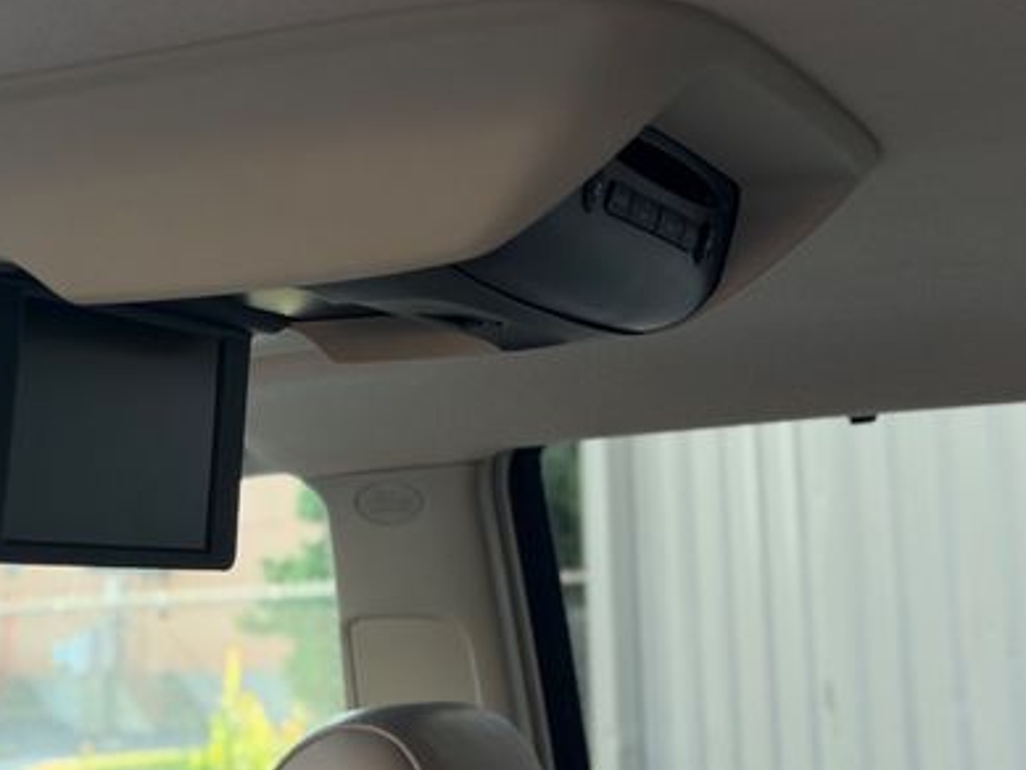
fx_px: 2342
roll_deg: +1.4
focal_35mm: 79
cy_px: 195
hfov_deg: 24.6
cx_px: 390
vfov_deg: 18.6
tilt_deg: +11.3
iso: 125
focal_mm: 6.76
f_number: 1.78
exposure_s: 1/141
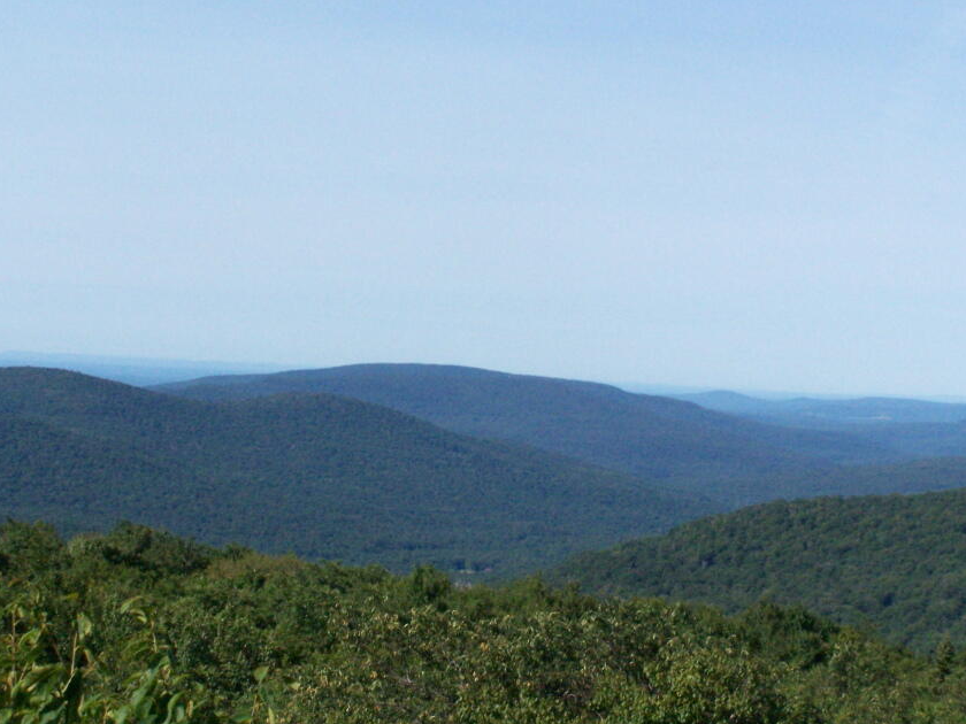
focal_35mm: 100
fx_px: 2791
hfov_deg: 19.6
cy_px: 339
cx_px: 545
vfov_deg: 14.8
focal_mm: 13.7
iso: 400
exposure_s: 1/1600
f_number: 6.3
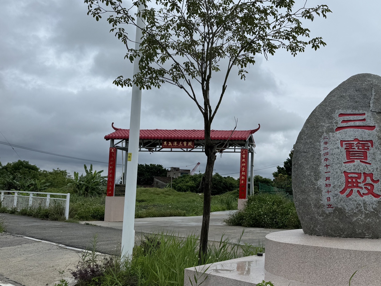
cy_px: 161
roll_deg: -1.5
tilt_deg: +5.0
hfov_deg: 52.4
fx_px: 374
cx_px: 269
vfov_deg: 41.7
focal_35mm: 34
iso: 80
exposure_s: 1/2833
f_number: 1.78
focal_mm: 6.76
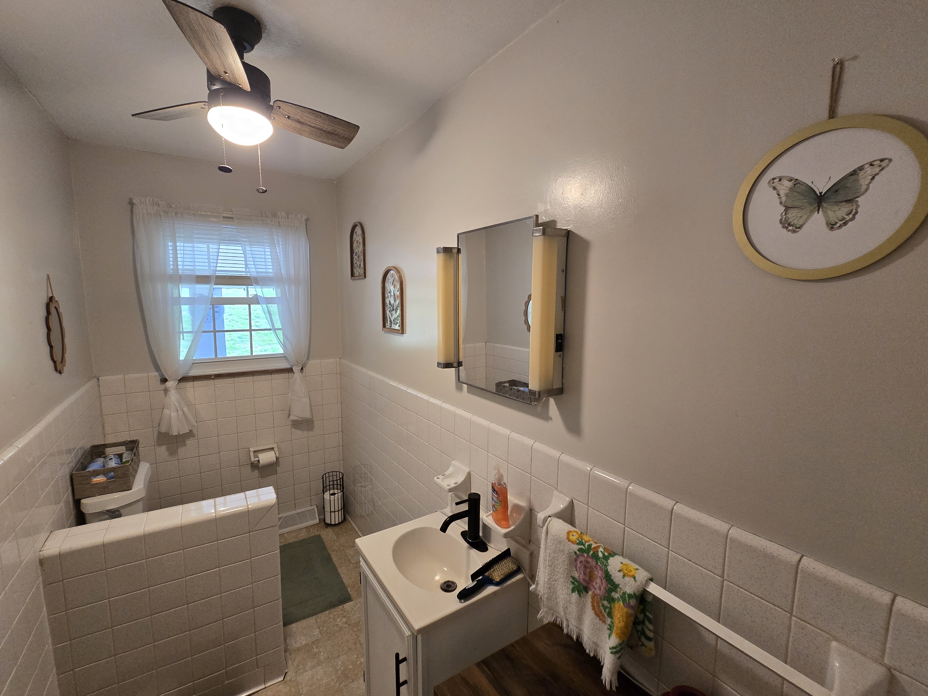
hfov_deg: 102.0
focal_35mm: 14
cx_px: 444
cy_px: 349
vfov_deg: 85.7
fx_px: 375
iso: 250
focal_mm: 2.2
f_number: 2.2
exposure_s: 1/60
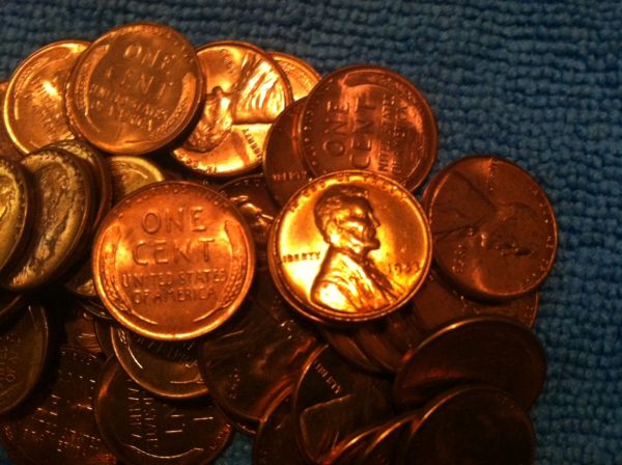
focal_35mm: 35
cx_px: 311
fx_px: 628
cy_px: 232
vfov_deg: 40.6
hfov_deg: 52.7
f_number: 2.8
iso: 500
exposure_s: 1/15
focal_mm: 3.85
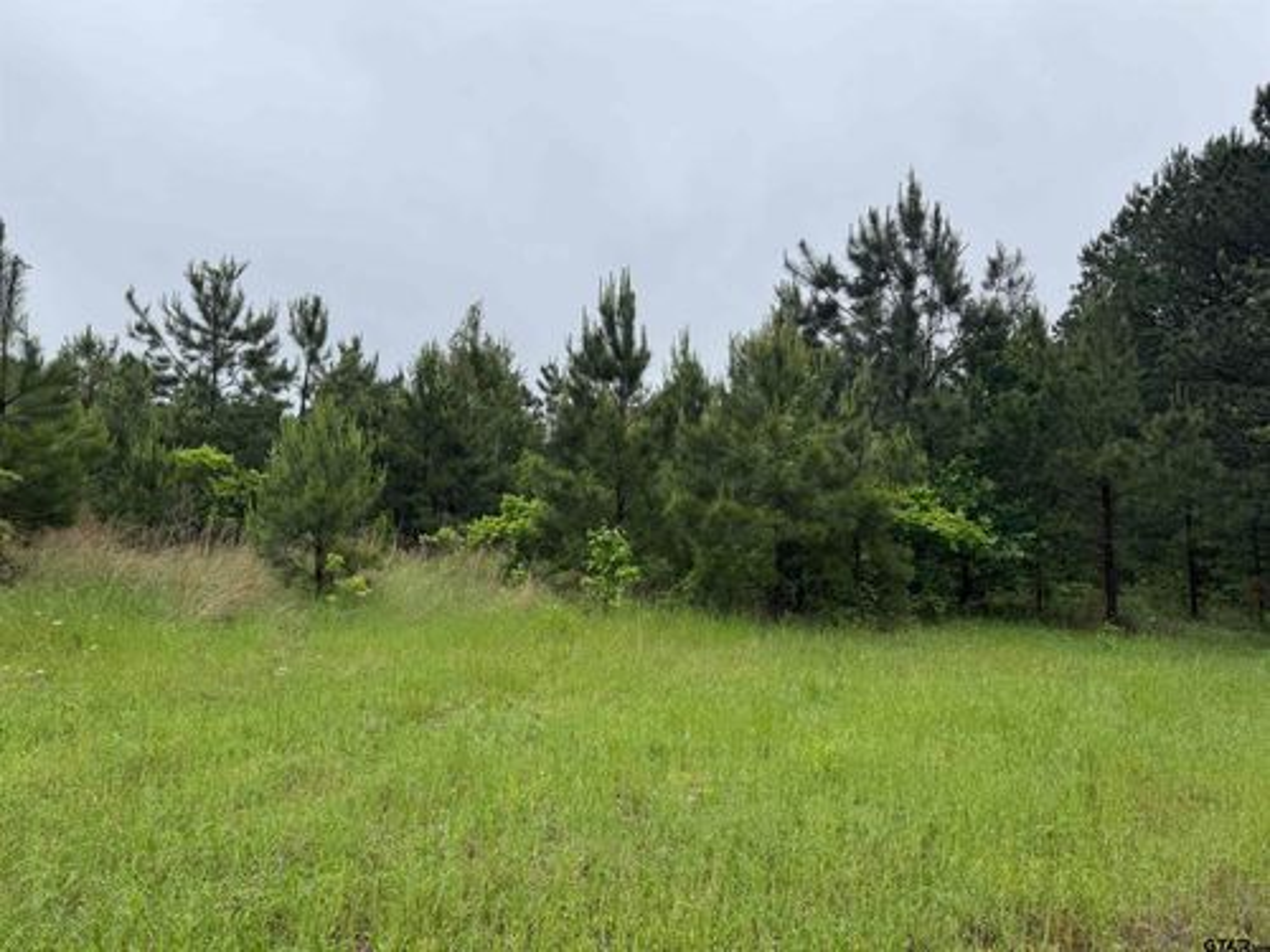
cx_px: 635
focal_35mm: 24
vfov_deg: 56.8
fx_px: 881
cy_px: 476
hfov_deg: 71.6
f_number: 1.78
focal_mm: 6.76
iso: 80
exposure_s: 1/2833
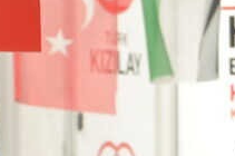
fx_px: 4452
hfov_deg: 3.0
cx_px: 598
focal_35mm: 683
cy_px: 329
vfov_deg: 2.0
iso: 200
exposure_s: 1/200
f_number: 9
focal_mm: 75
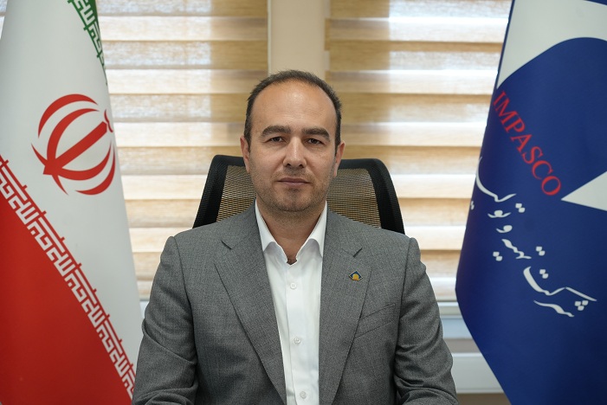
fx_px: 1265
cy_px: 202
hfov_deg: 27.0
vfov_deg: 18.2
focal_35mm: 75
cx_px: 304
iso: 1000
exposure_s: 1/160
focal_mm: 75
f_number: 4
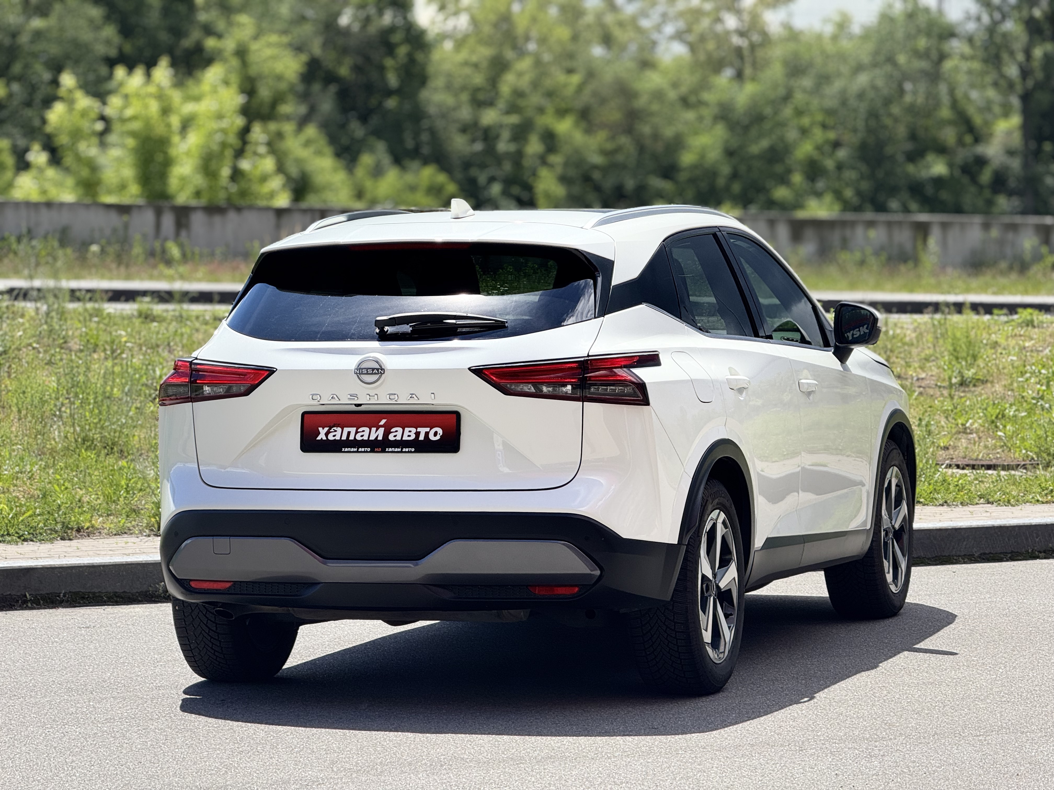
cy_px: 395
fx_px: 3654
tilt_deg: -2.1
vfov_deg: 12.3
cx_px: 527
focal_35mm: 120
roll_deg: -0.8
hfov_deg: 16.4
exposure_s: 1/1114
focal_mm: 15.66
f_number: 2.8
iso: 50
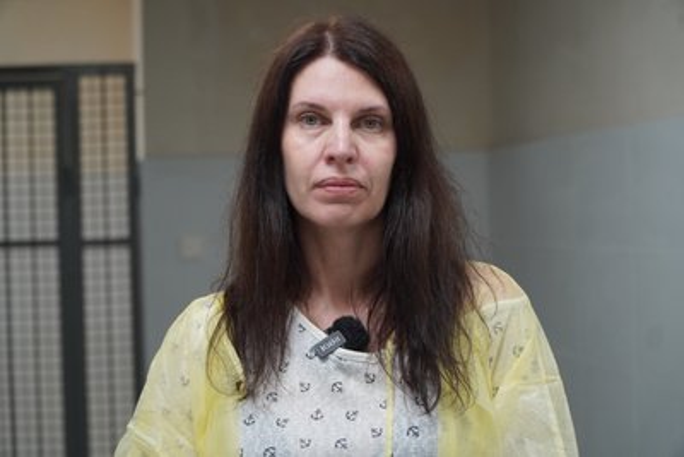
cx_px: 342
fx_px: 1853
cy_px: 228
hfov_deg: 20.9
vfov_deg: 14.0
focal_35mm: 98
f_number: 4
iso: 1600
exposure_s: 1/160
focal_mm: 65
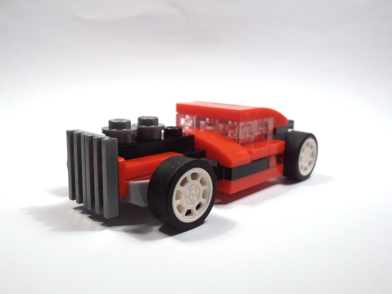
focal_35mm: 37
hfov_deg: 50.1
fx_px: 419
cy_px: 147
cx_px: 196
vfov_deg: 38.7
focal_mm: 6.61
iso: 80
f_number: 3.9
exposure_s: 1/60
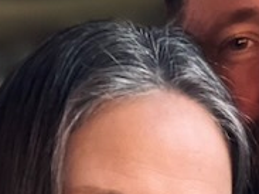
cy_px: 293
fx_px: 785
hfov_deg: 18.5
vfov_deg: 13.3
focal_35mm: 105
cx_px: 228
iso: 640
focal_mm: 2.69
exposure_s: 1/20
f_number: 1.9
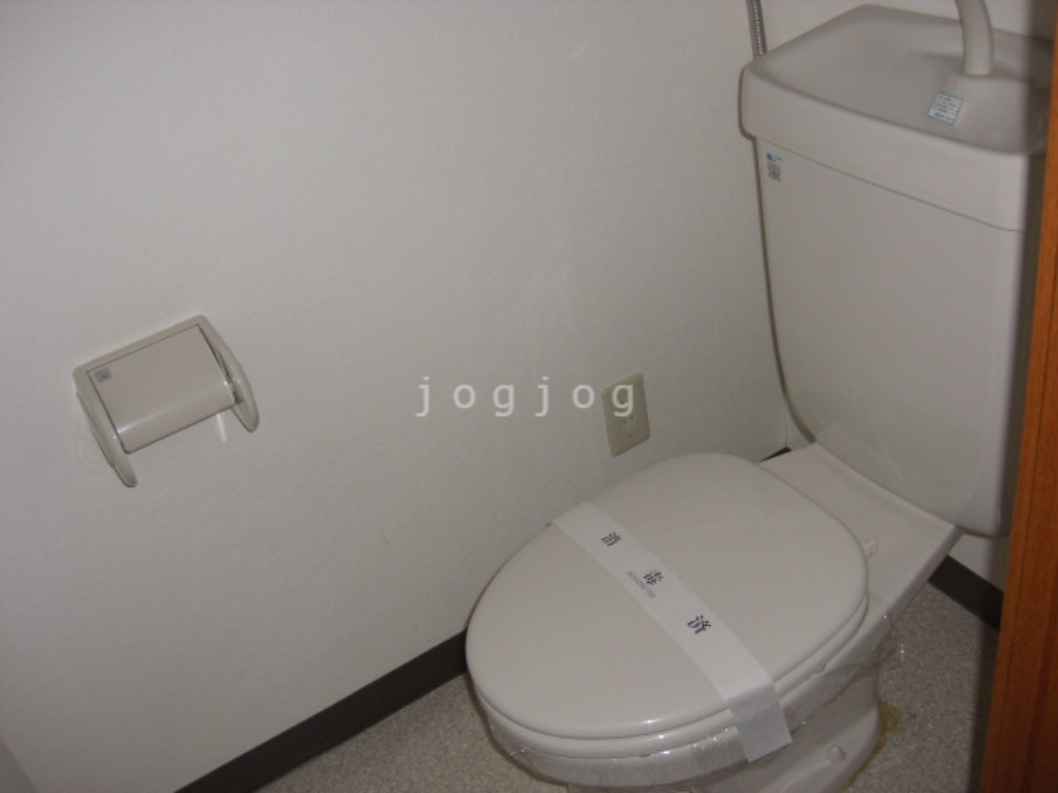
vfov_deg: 37.7
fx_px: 1161
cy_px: 396
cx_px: 529
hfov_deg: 49.0
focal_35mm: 38
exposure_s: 1/60
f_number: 2.8
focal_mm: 7.9
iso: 200
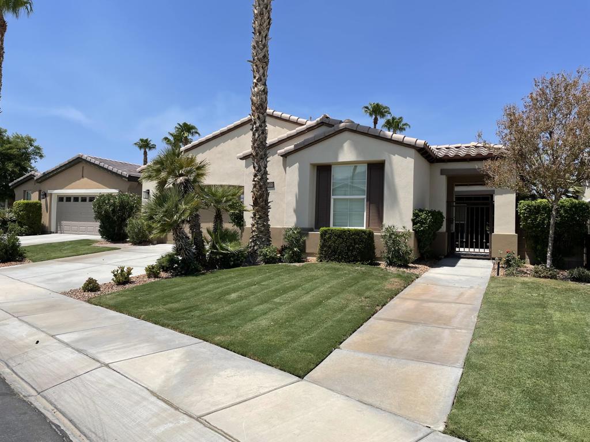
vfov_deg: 53.1
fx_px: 443
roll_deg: -1.6
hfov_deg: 67.3
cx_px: 295
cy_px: 221
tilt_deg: +1.0
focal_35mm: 26
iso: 32
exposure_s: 1/5291
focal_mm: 4.2
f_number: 1.6
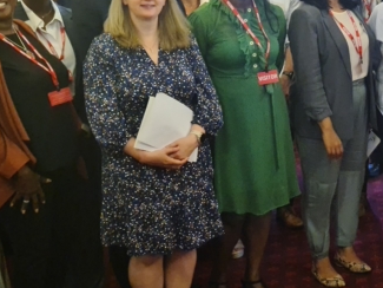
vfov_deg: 17.3
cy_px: 98
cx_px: 484
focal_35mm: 85
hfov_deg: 21.1
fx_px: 941
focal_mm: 5.9
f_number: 2
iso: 400
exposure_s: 1/50
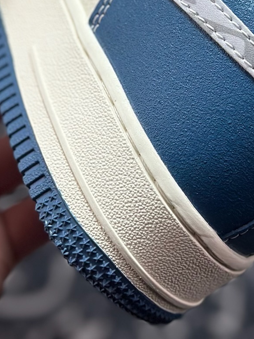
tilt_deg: -58.5
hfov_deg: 11.7
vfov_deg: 15.2
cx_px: 152
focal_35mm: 127
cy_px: -18
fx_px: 1242
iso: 80
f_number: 1.78
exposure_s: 1/1305
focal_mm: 6.86
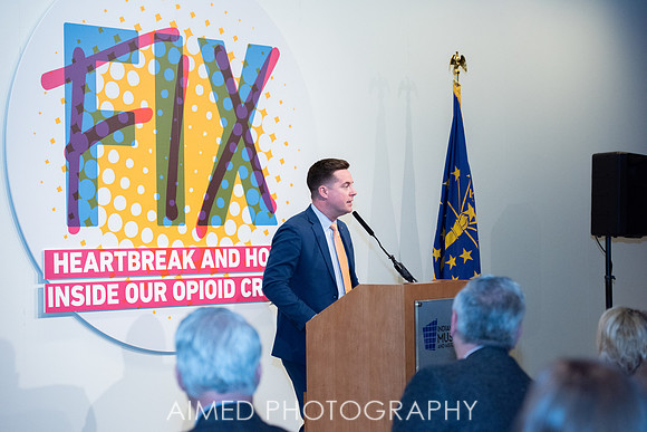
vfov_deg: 17.1
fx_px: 1438
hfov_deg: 25.4
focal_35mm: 80
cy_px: 216
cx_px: 324
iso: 1600
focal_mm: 80
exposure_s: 1/250
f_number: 4.5
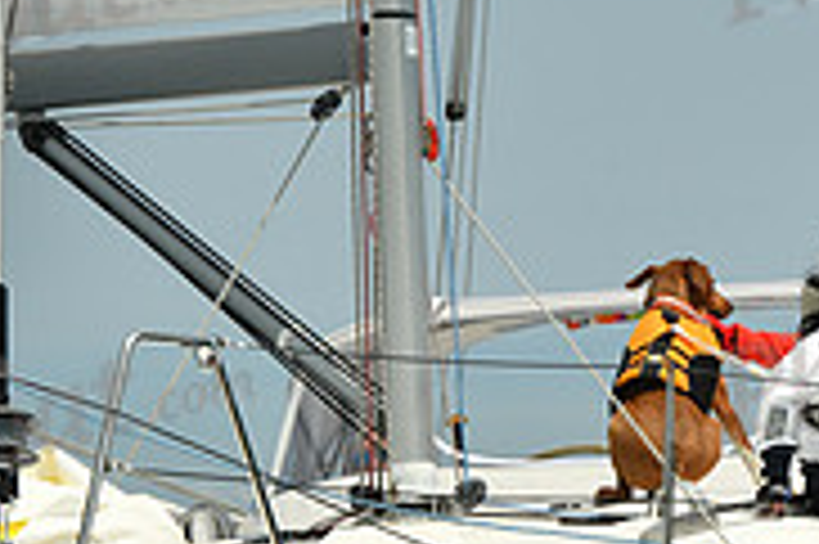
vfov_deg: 2.3
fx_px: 13797
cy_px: 618
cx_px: 490
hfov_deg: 3.4
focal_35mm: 607
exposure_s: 1/1250
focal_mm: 190
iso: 320
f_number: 11
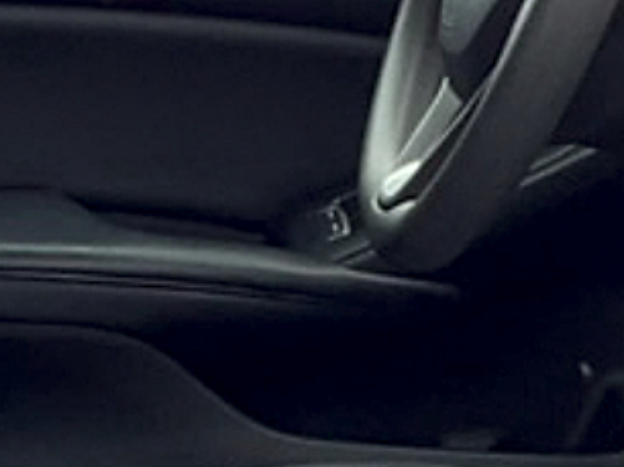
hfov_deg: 12.4
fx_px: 2828
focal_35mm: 157
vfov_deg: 9.3
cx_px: 6
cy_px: 620
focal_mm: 3
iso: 25
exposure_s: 1/120
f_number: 1.8
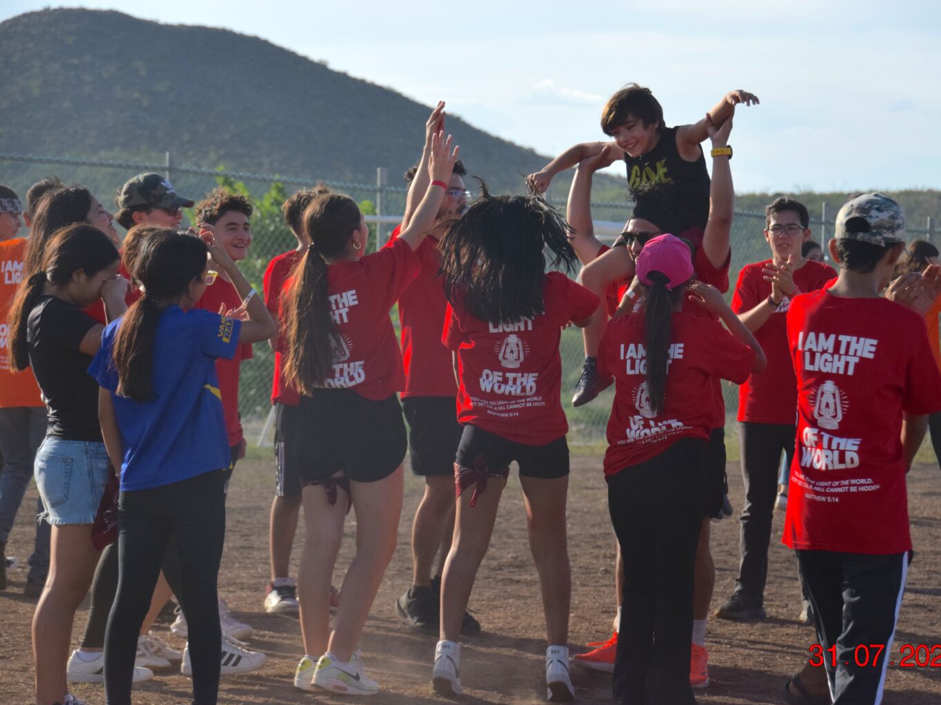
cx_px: 531
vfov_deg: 9.9
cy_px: 354
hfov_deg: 13.2
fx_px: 4077
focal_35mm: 150
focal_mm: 92
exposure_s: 1/4000
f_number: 5.6
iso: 900
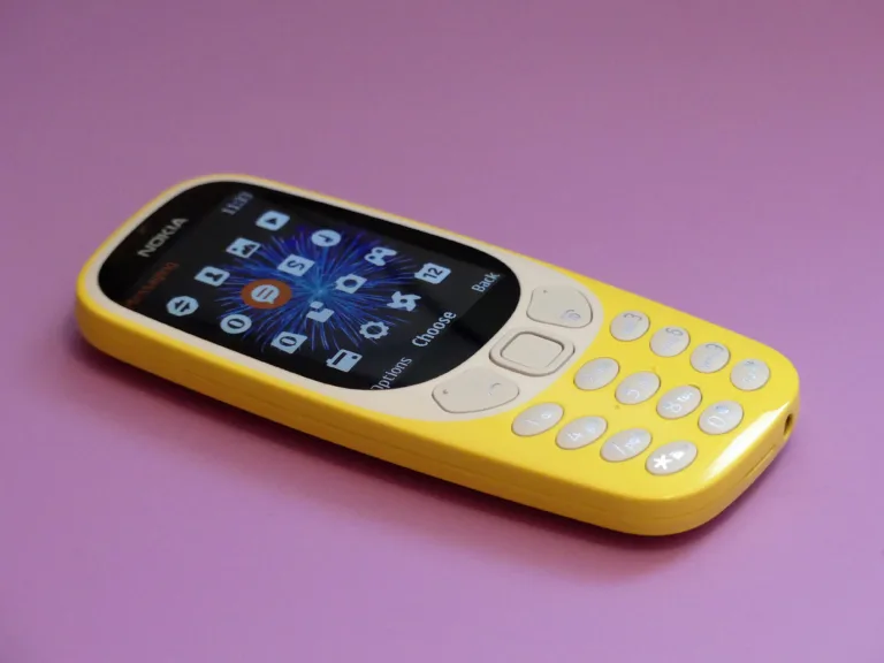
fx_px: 7661
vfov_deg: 5.0
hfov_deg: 6.6
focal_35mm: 300
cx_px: 442
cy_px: 332
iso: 640
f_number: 2.8
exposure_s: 1/100
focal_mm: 54.1
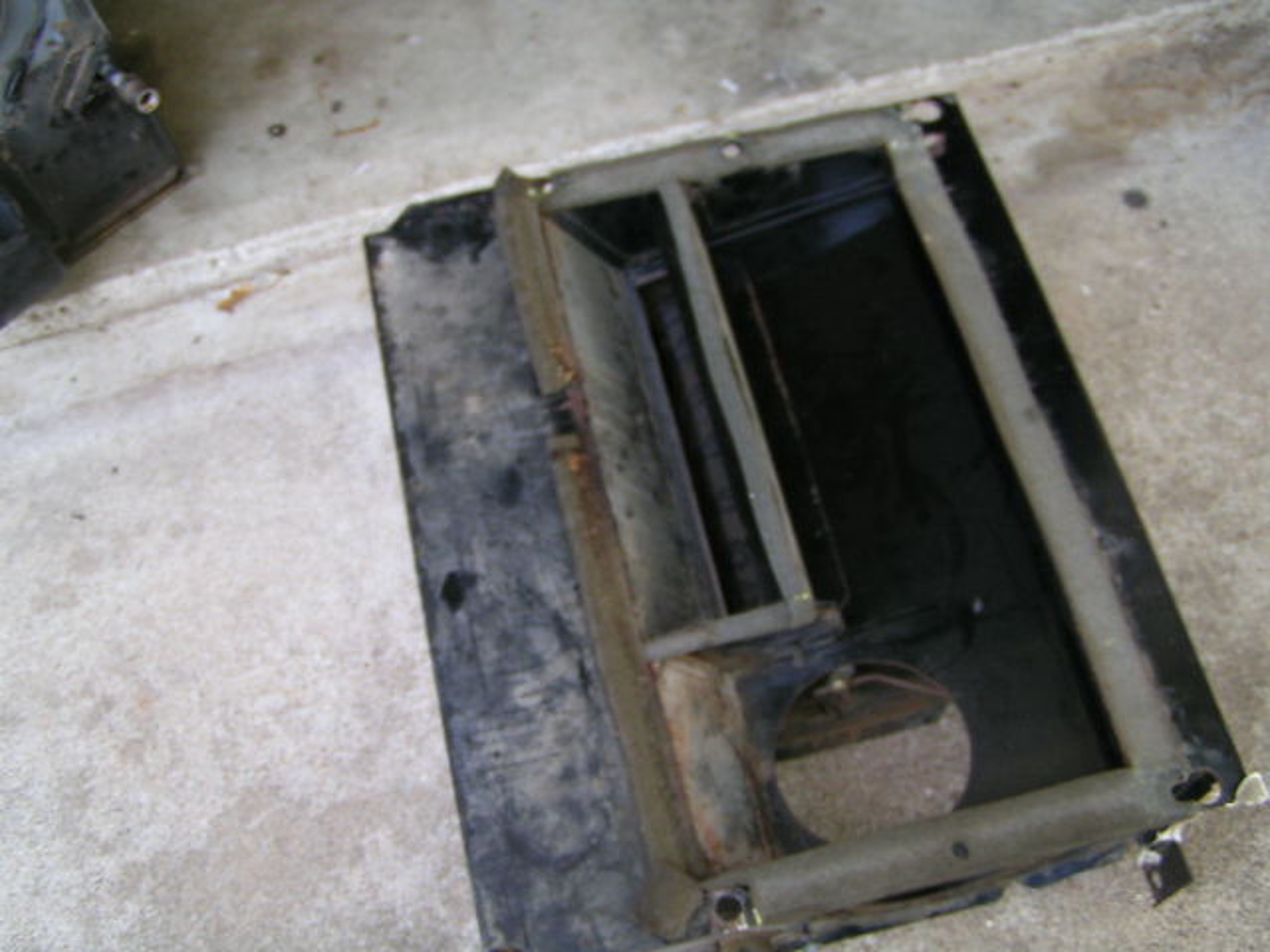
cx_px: 635
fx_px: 1394
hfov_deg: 49.0
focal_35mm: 38
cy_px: 476
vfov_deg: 37.7
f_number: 2.8
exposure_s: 1/40
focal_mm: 5.8
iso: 80
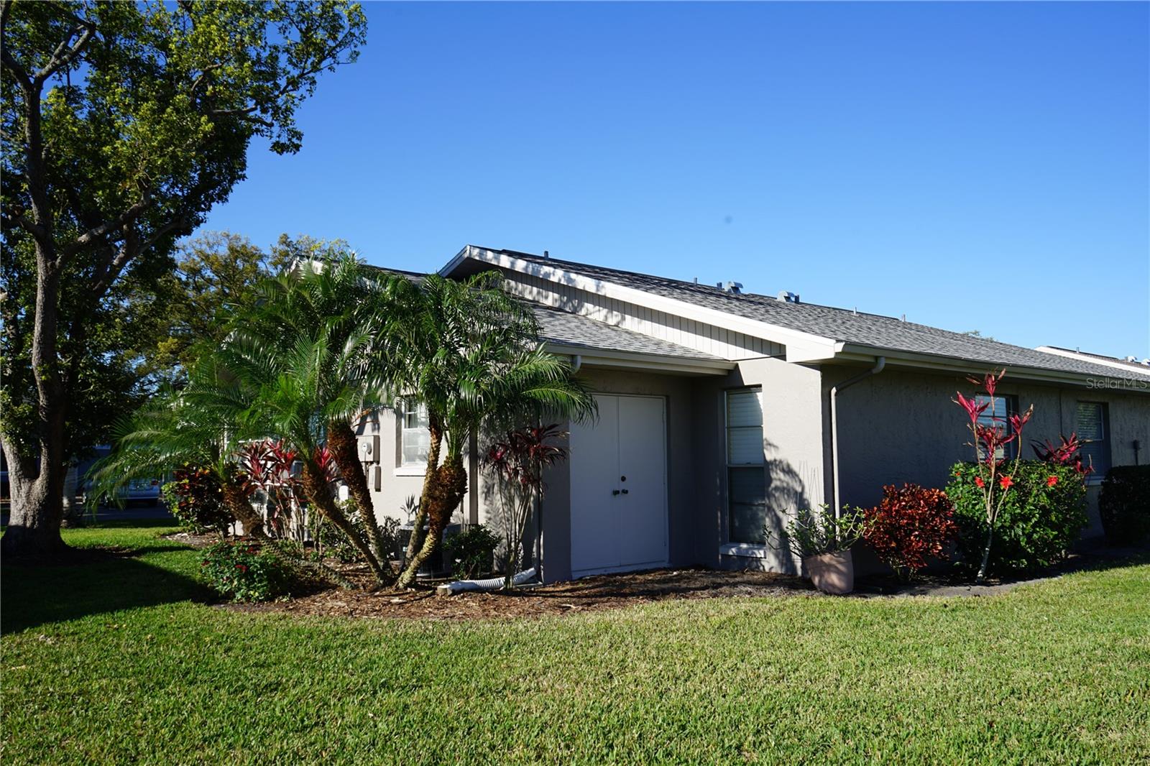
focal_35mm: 28
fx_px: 894
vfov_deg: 46.4
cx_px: 575
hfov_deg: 65.5
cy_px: 383
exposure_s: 1/80
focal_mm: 28
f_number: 13
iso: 100
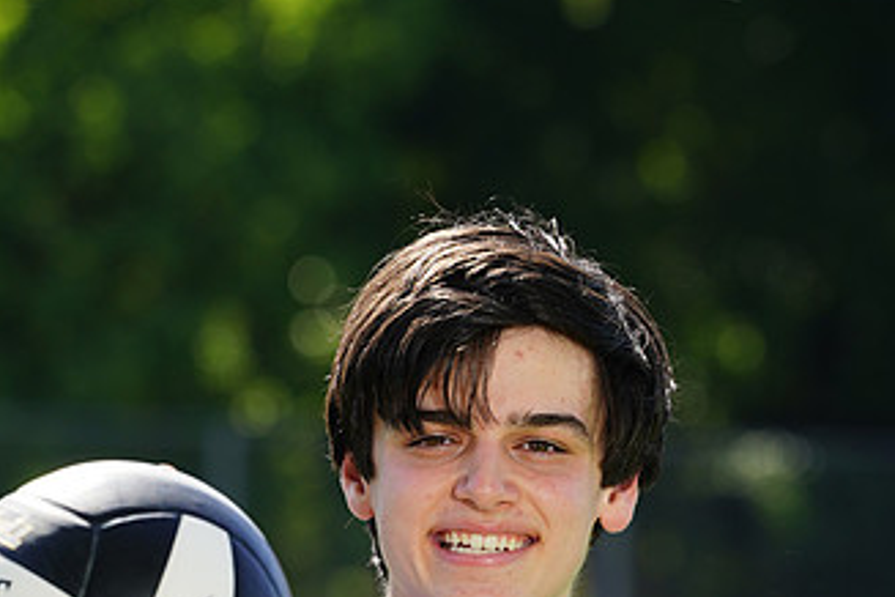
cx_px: 438
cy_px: 731
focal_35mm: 590
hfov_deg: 3.5
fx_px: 14667
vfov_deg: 2.3
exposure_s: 1/200
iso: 200
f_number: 11
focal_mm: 333
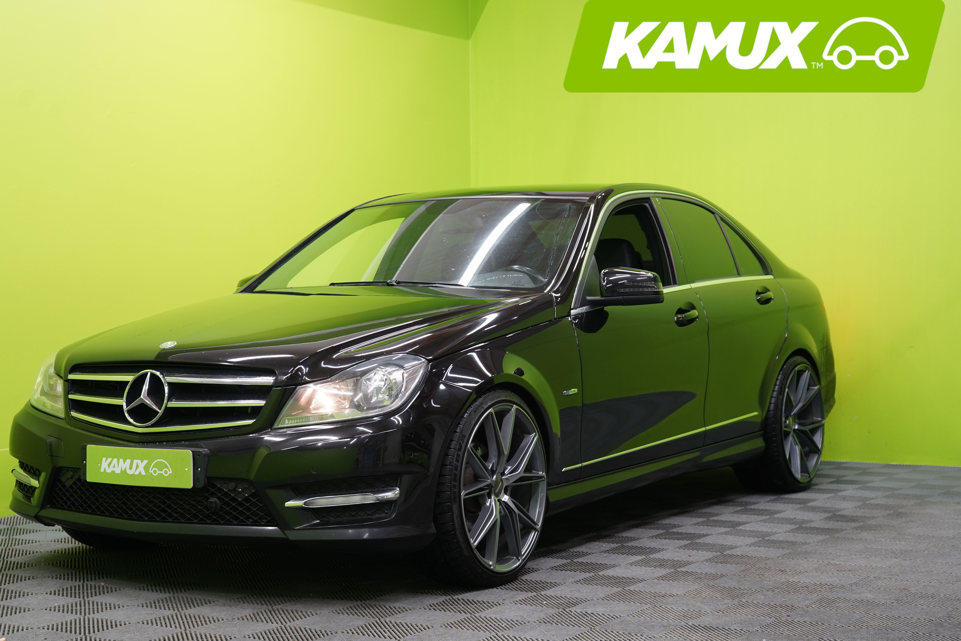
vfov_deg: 23.0
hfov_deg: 33.9
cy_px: 328
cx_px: 428
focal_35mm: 59
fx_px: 1575
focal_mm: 52
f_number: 5
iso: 400
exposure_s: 1/25
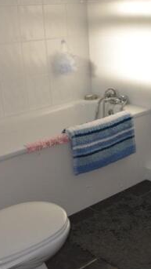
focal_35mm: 54
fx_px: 384
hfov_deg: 21.0
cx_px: 173
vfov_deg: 38.5
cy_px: 138
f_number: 5
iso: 100
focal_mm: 18
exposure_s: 1/200
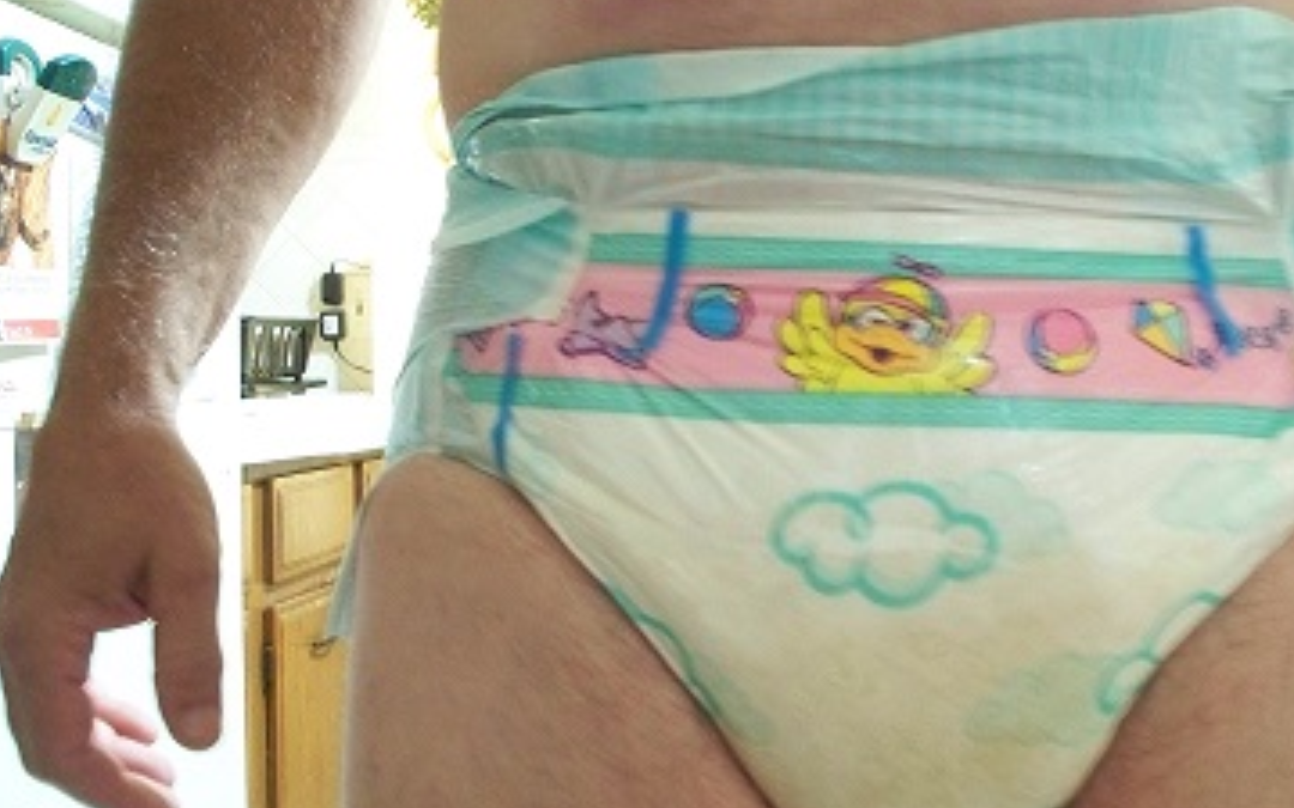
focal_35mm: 53
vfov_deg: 24.4
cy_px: 390
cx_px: 823
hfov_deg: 37.9
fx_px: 1869
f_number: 2.8
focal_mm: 7.54
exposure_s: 1/2
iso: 400
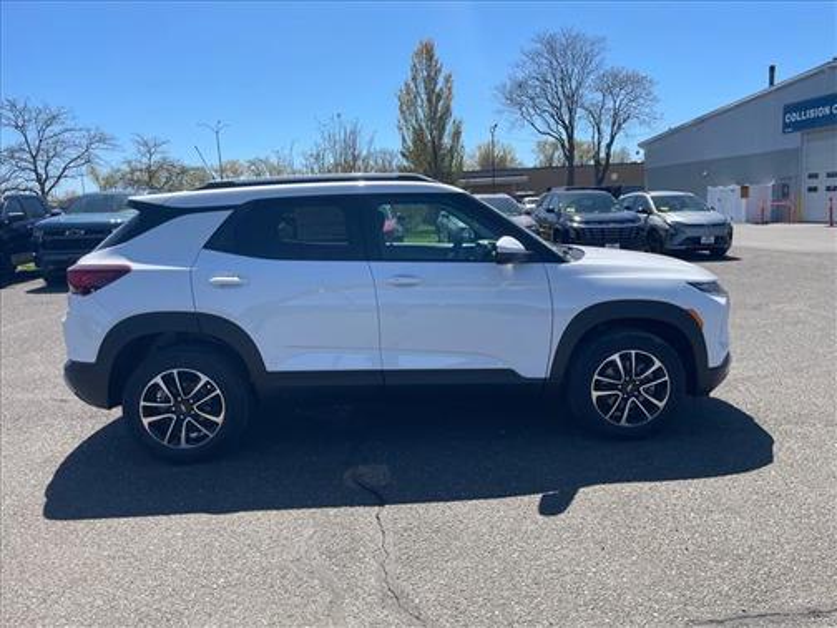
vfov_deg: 53.1
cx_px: 418
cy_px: 314
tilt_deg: -8.5
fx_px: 629
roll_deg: +3.1
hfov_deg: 67.3
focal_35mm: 26
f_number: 1.6
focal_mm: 4.2
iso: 32
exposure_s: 1/2681
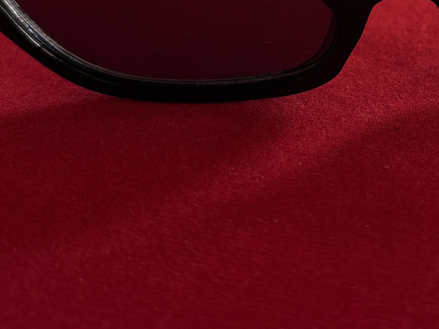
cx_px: 390
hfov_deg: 25.6
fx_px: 938
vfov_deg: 19.1
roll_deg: +8.5
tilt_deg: -15.0
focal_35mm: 74
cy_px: -33
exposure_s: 1/122
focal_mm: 5.96
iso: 125
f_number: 1.6
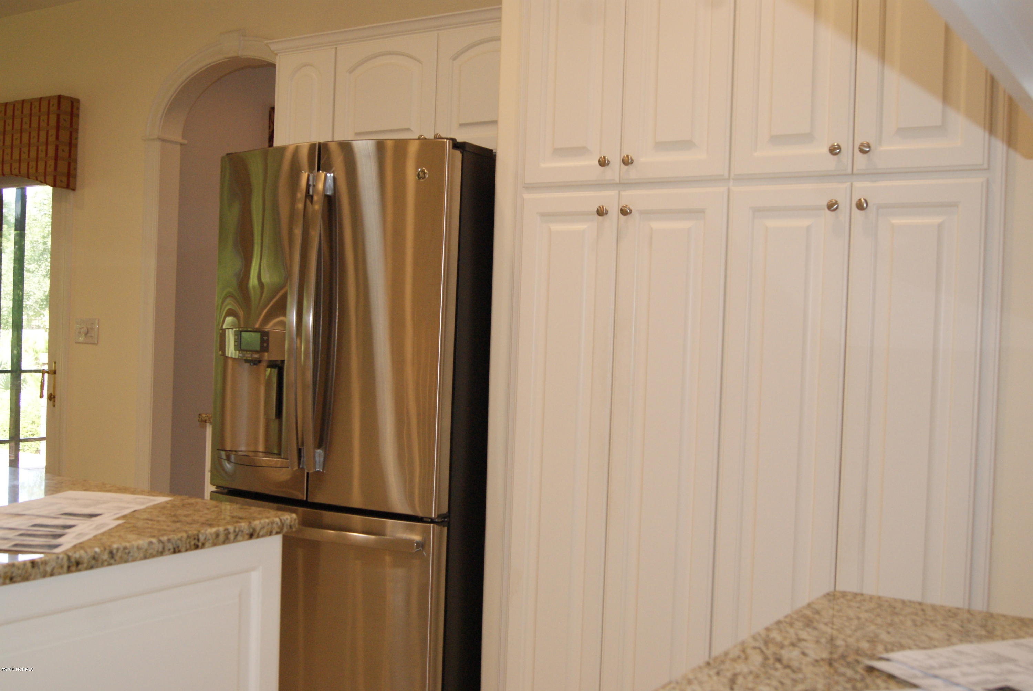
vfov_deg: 34.3
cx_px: 516
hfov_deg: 49.5
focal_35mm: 39
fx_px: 1120
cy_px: 346
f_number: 5.6
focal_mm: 26
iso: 800
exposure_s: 1/100
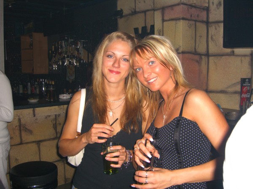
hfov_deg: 49.0
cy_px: 94
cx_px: 126
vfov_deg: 37.7
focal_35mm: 38
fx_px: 278
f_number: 2.8
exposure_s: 1/60
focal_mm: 7.9
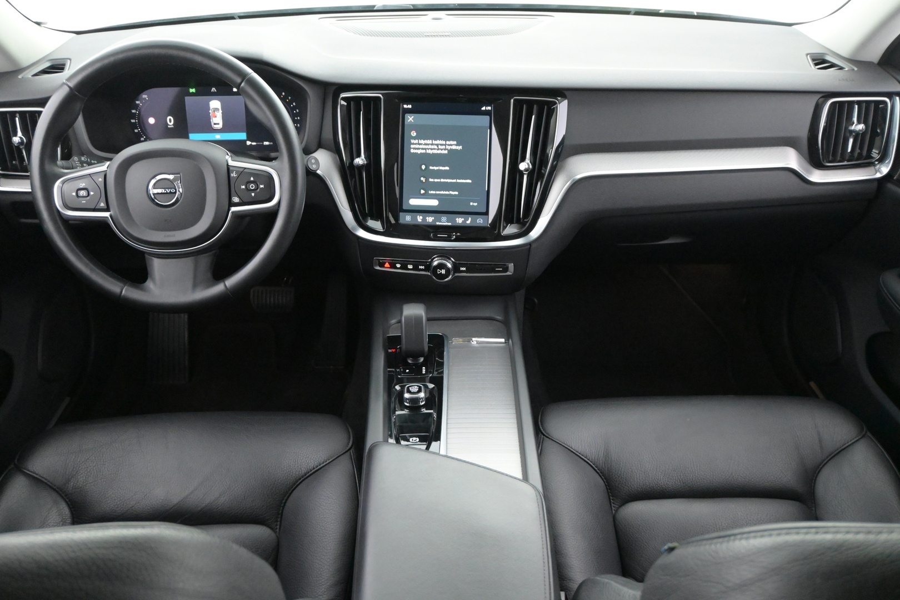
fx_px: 806
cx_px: 450
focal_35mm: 32
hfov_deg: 58.3
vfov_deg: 40.8
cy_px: 300
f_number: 4
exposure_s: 1/30
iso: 7200
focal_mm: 21.5
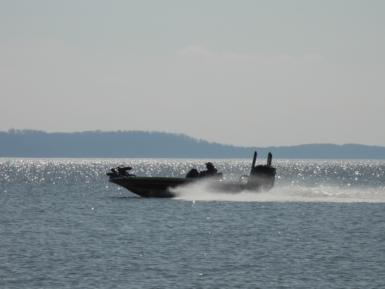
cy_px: 144
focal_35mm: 240
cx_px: 192
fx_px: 2669
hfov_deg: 8.2
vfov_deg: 6.2
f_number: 7.1
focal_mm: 42.8
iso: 100
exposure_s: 1/1600
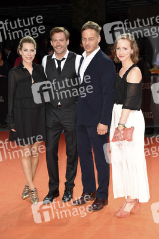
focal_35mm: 60
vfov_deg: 33.4
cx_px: 80
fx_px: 398
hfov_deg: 22.6
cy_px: 120
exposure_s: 1/160
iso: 400
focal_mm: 40
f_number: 6.3
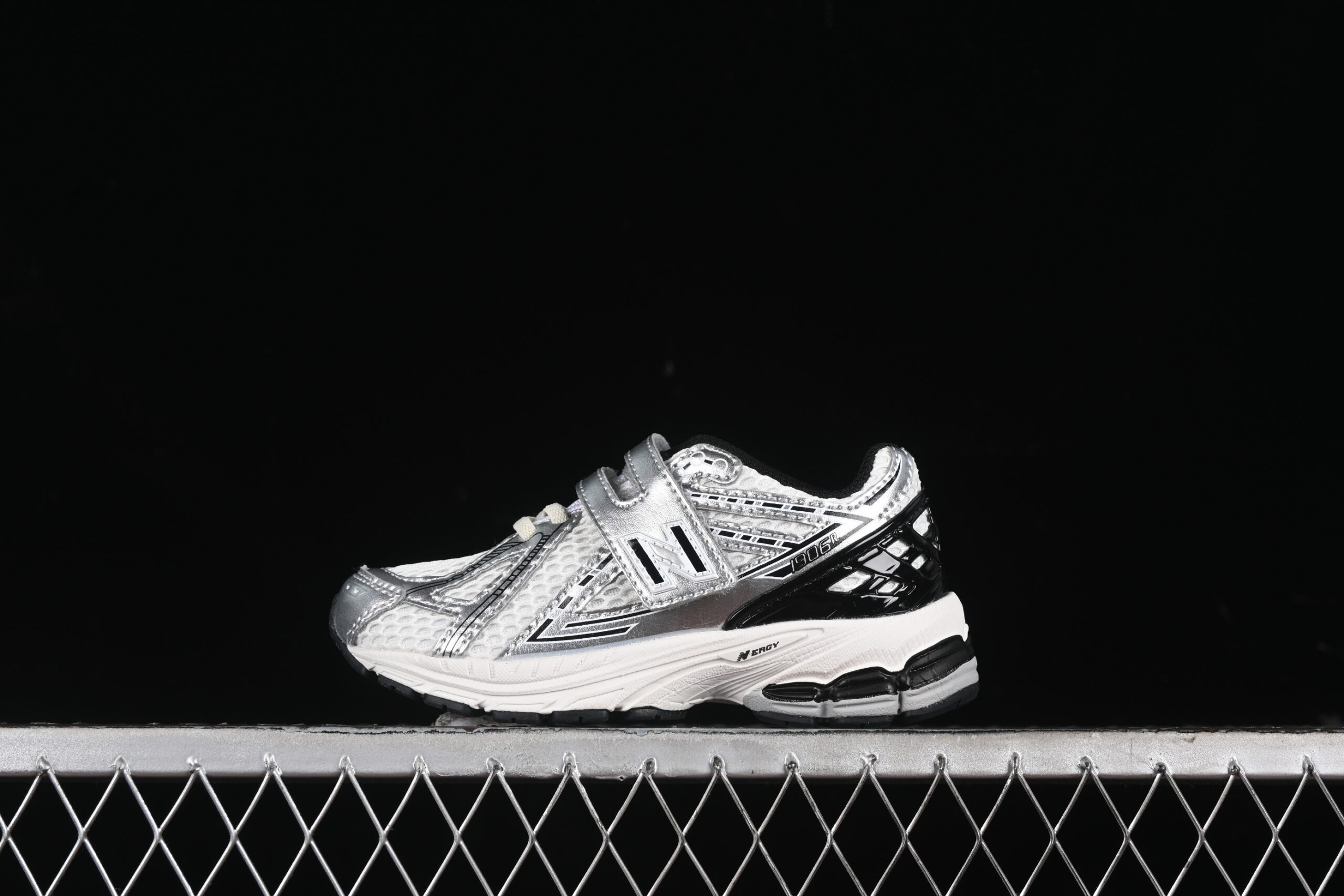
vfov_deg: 18.2
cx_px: 672
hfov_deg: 27.0
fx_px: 2800
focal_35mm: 75
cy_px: 448
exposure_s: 1/80
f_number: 8
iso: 160
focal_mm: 50
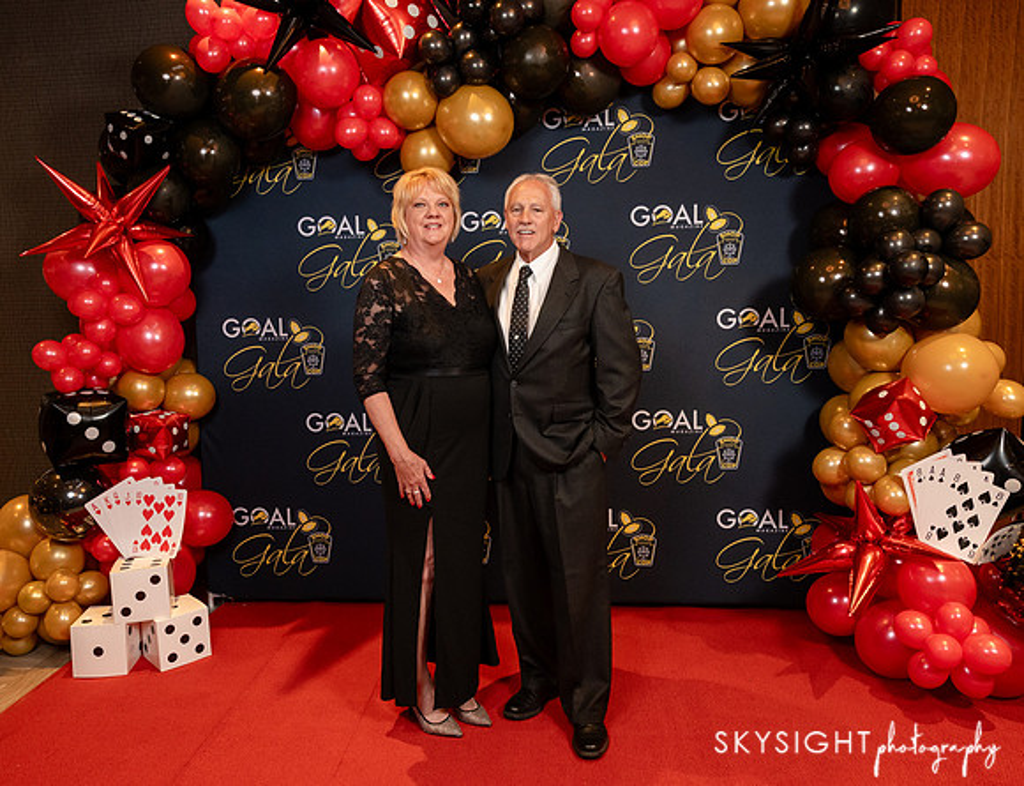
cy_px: 392
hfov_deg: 64.5
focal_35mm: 27
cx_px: 479
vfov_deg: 51.7
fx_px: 810
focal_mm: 24
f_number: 5.6
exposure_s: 1/125
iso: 3200
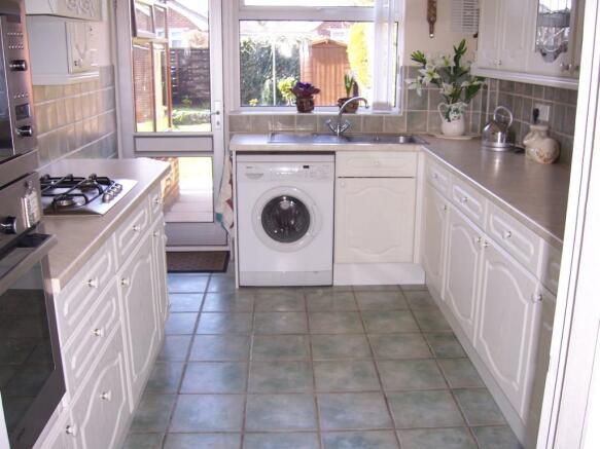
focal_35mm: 36
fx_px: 624
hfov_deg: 51.4
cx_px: 300
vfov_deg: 39.6
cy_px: 224
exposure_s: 1/60
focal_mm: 6
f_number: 3
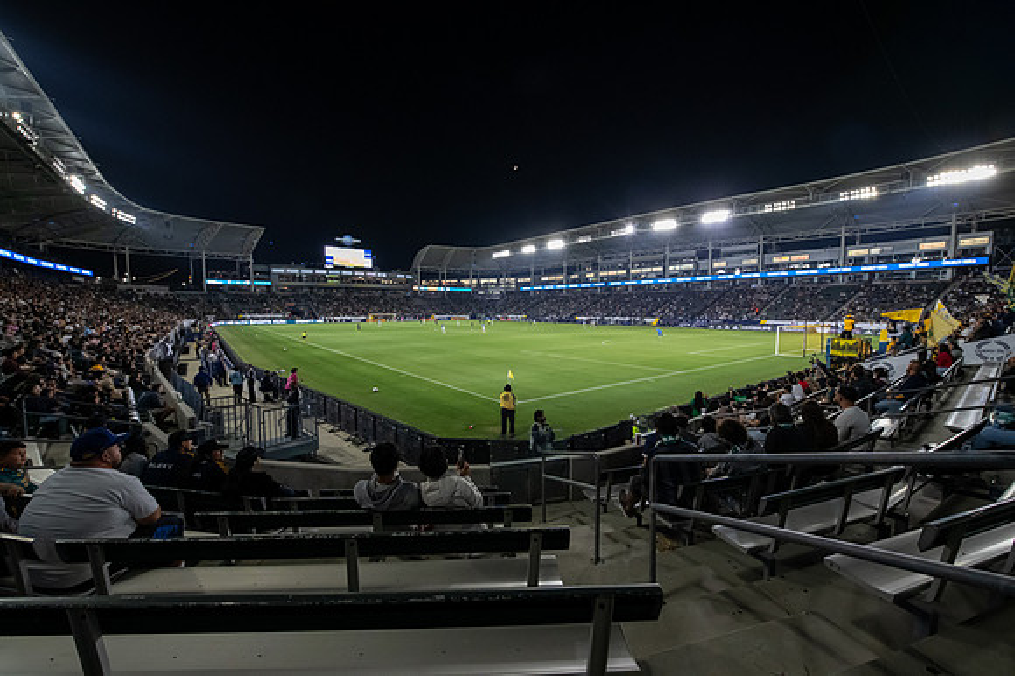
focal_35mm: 14
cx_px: 508
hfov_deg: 104.3
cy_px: 338
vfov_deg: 81.1
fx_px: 394
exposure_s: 1/250
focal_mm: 14
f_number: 8
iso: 5600
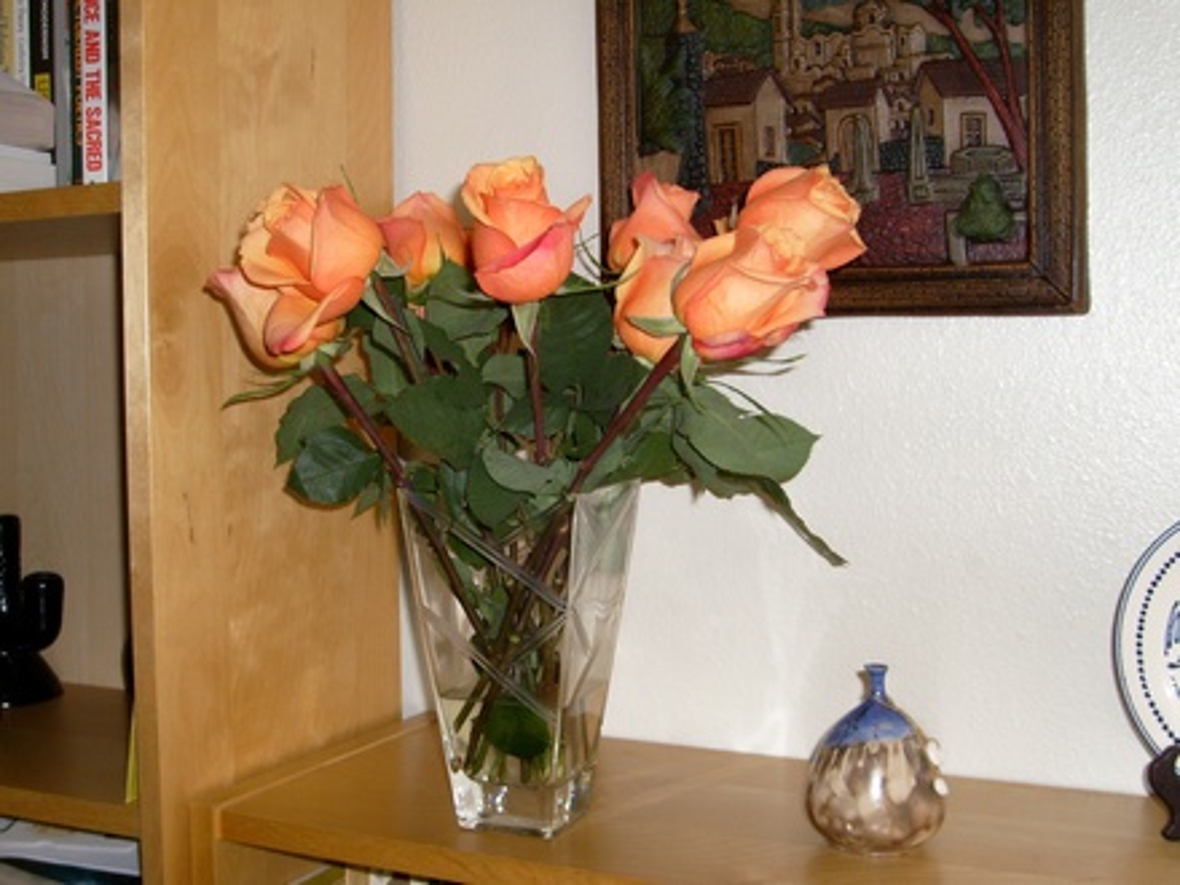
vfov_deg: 33.6
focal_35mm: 43
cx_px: 590
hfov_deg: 43.9
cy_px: 442
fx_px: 1466
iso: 100
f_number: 3
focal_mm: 7.2
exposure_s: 1/45
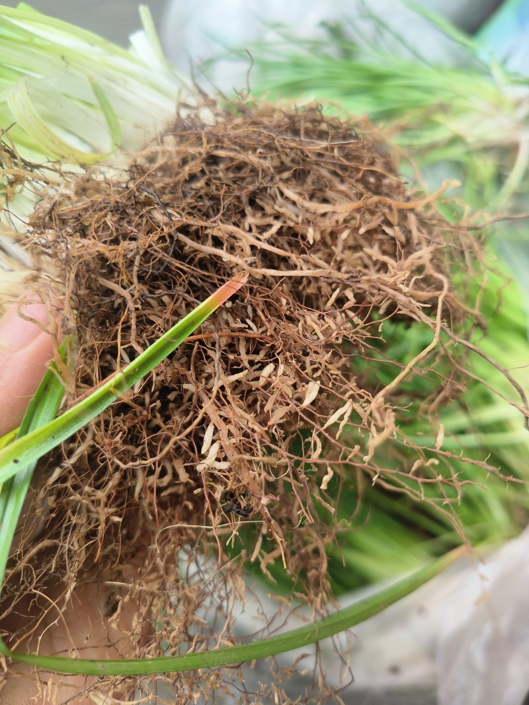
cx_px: 264
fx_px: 489
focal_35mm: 24
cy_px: 352
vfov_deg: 71.6
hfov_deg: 56.8
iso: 100
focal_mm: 5.42
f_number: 1.8
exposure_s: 1/408
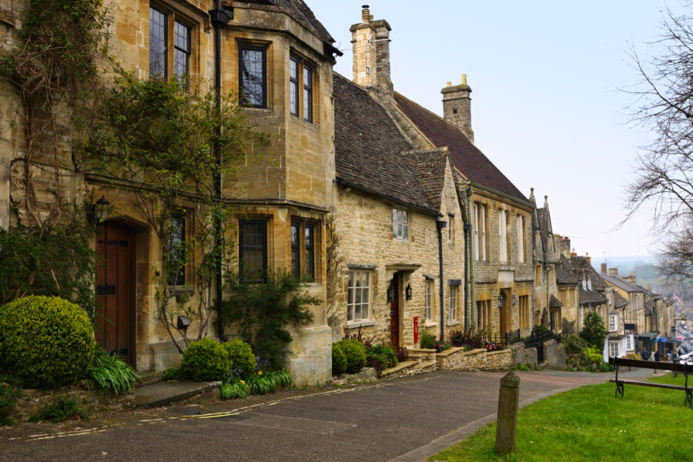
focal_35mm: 36
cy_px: 231
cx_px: 346
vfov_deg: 36.9
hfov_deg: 53.1
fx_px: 693
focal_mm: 24
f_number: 8
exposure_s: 1/60
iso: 100
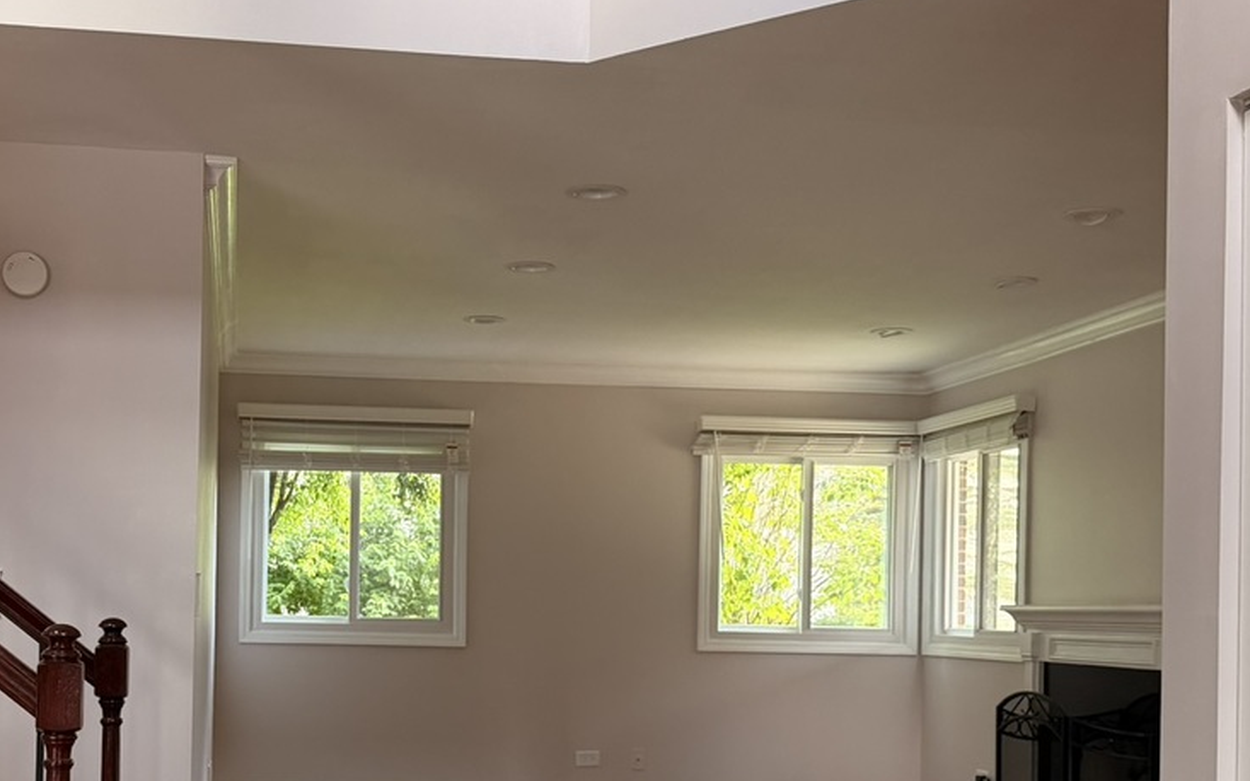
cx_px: 421
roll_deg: -0.4
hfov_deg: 39.8
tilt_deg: +0.5
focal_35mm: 50
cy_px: 600
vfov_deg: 25.5
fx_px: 1703
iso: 200
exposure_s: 1/120
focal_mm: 6.76
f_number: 1.78
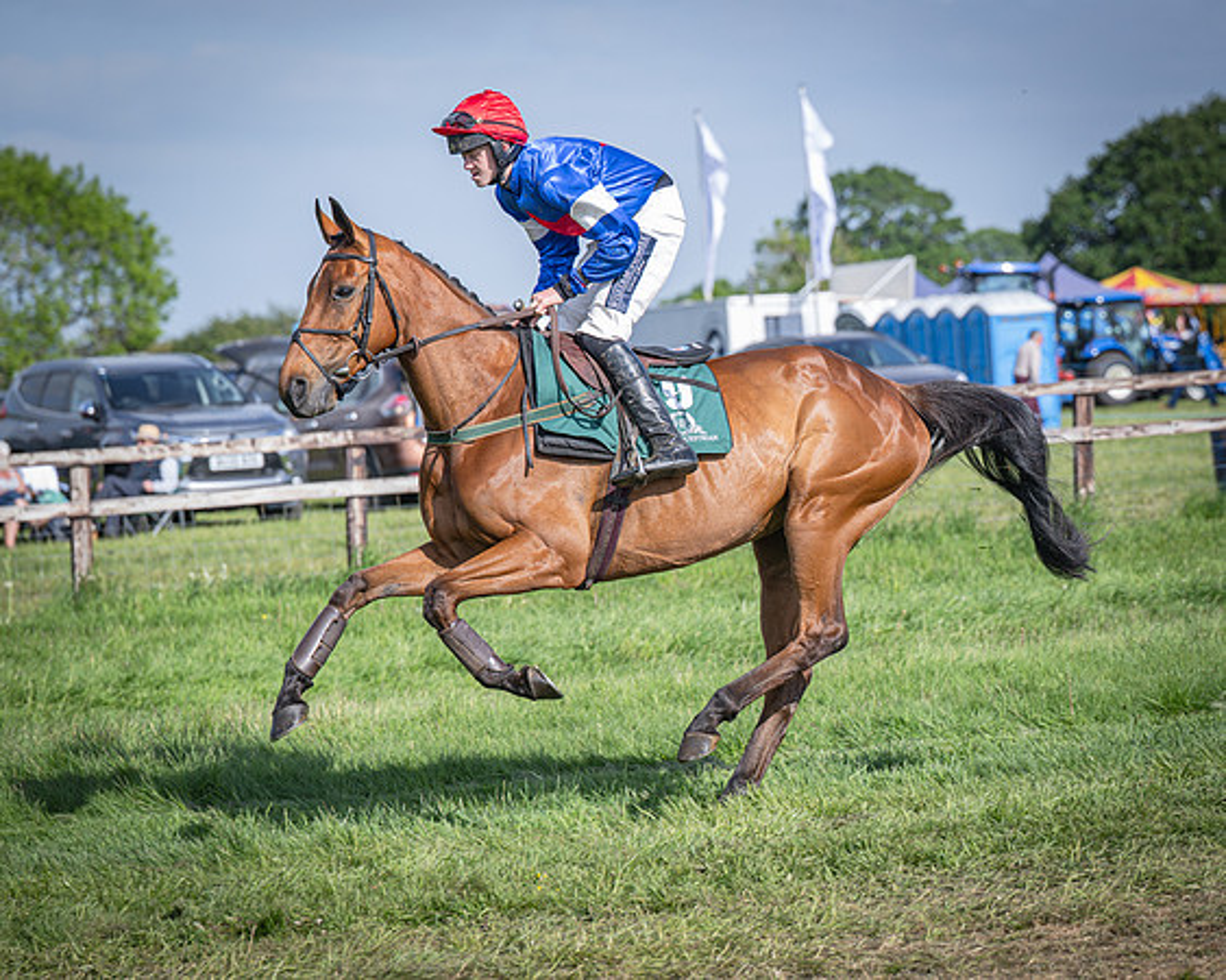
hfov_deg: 12.8
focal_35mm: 151
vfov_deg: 10.2
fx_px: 5469
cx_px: 755
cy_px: 586
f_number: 3.5
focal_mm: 110
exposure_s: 1/1600
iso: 200
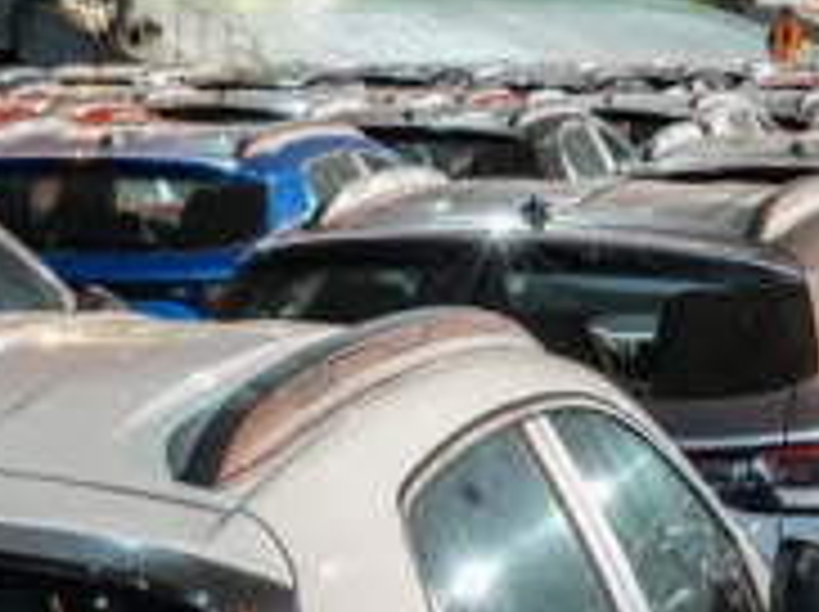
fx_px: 3970
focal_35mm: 168
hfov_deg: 11.6
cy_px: -34
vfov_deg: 8.8
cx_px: -104
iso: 320
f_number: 11
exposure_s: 6
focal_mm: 31
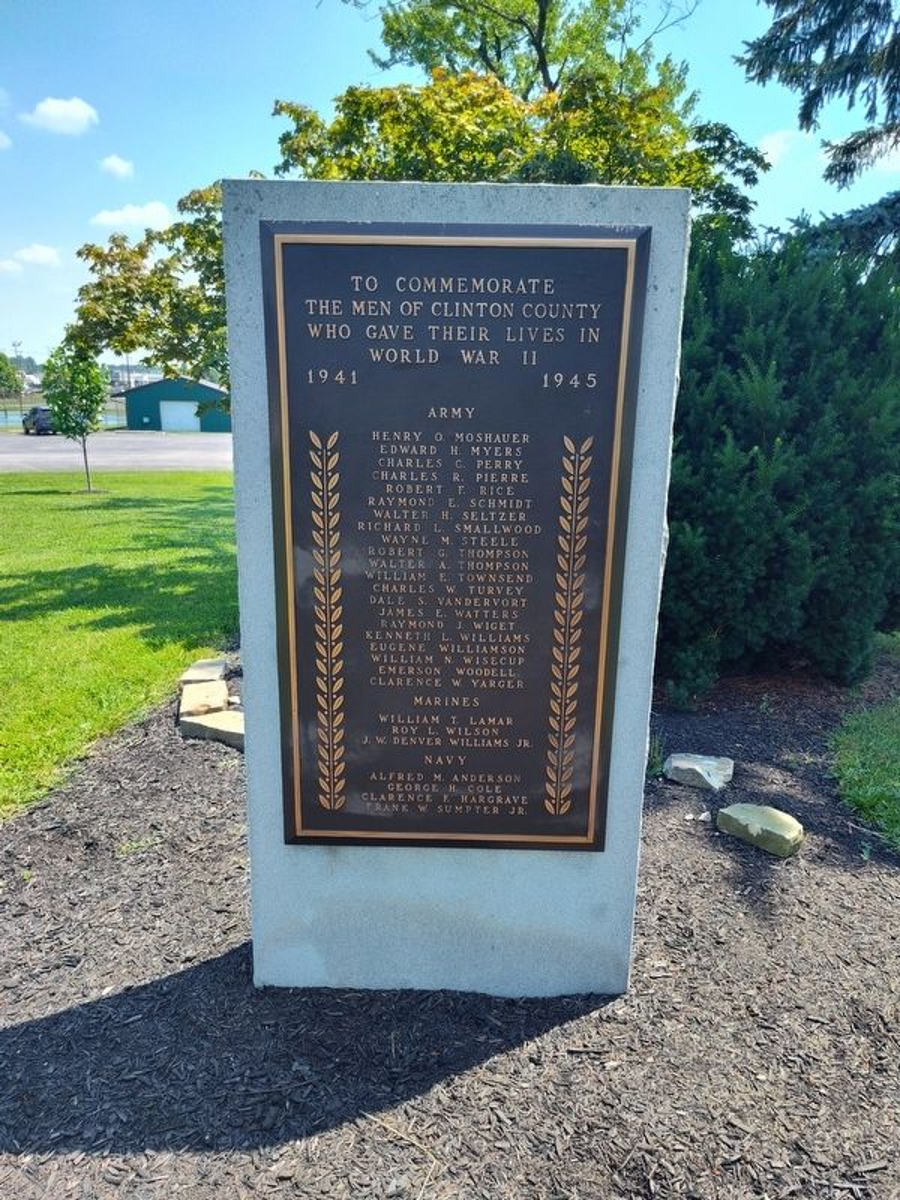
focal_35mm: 23
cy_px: 600
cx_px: 450
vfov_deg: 73.9
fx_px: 797
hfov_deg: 58.9
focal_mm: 5.56
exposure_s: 1/505
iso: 100
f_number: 1.8
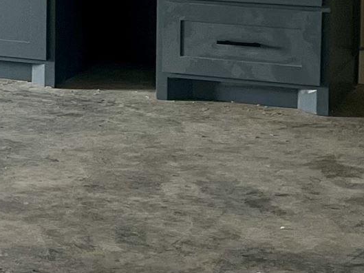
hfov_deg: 12.1
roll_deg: +0.9
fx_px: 1588
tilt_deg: -6.9
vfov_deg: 9.6
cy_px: -83
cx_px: -270
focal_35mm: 151
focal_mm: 5.7
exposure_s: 1/101
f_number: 1.5
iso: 125
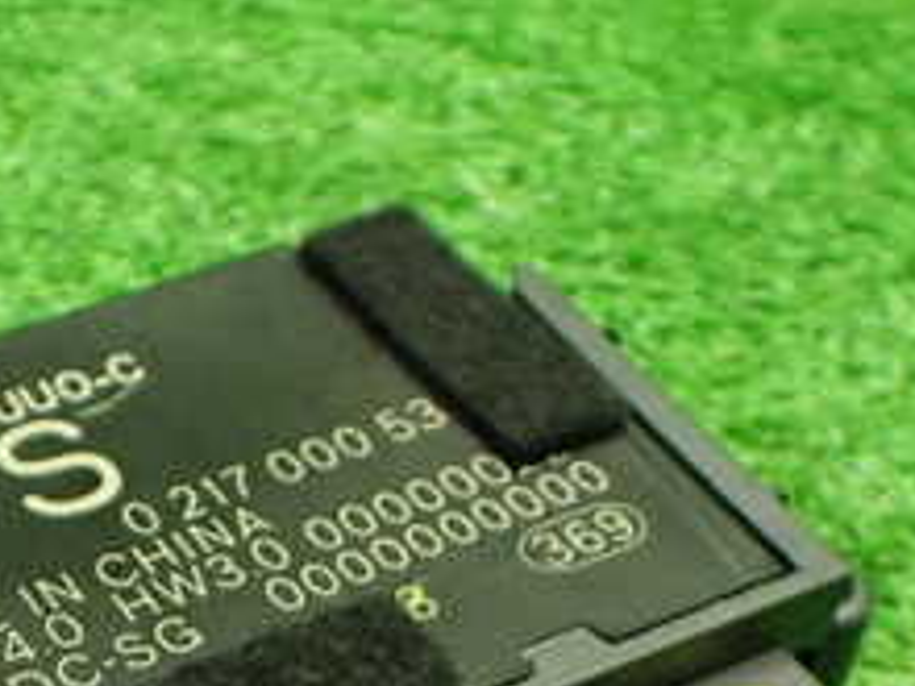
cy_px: 798
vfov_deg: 17.3
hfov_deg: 23.4
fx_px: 2167
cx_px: 146
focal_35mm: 82
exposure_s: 1/100
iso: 800
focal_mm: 5.4
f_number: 2.3
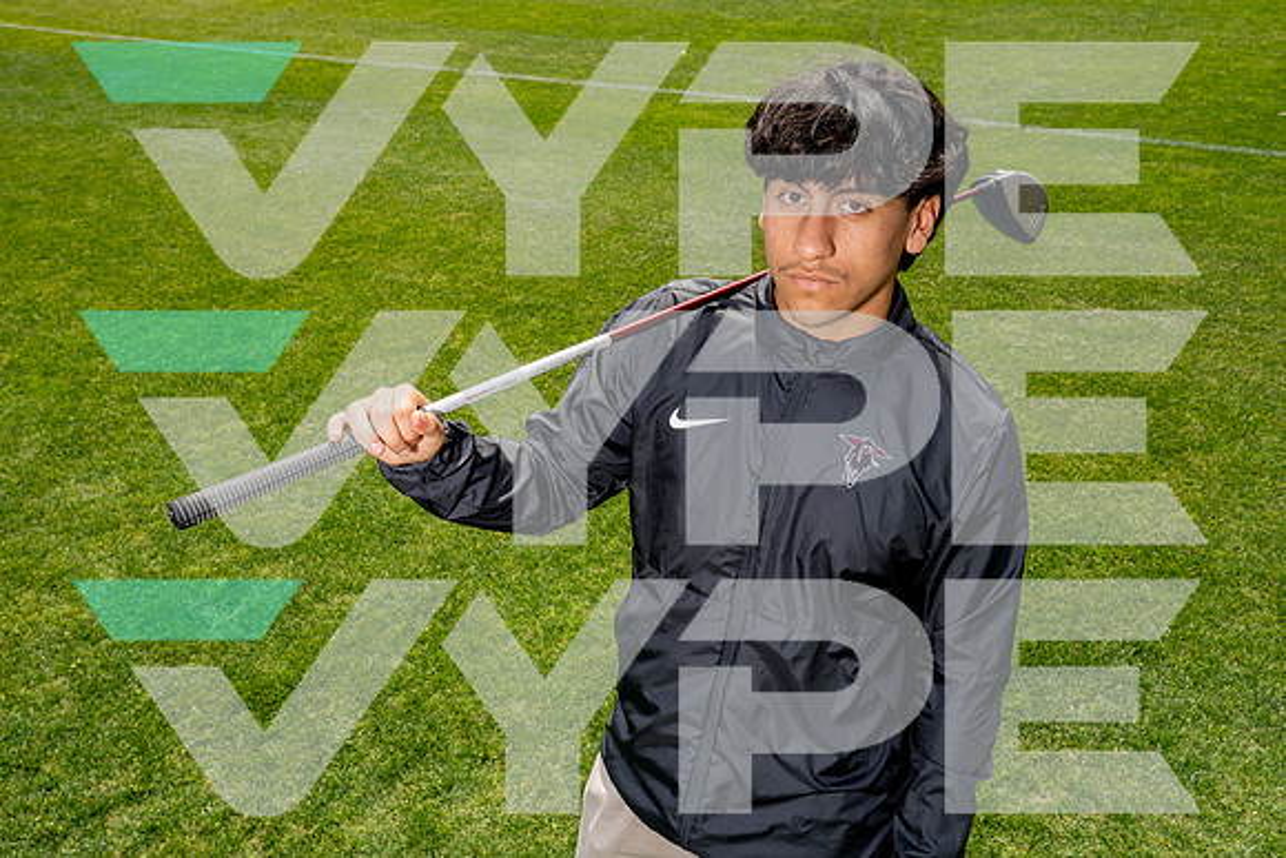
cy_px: 429
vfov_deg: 35.1
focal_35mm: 38
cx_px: 643
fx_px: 1358
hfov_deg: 50.7
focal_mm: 38
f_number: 11
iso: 200
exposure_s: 1/250
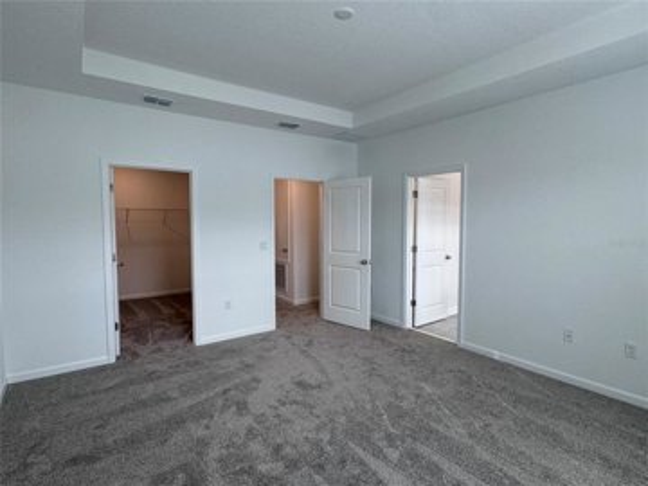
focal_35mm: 14
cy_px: 243
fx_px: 262
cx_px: 324
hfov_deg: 102.1
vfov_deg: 85.7
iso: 80
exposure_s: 1/120
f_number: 2.2
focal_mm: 2.22
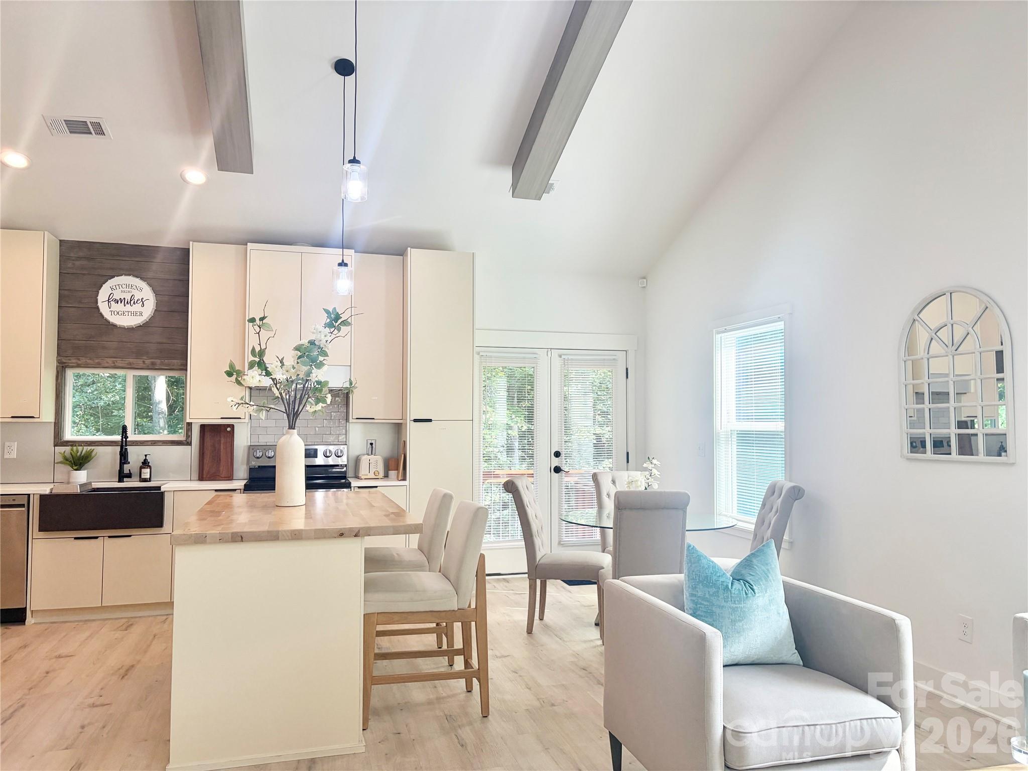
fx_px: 772
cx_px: 514
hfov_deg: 67.3
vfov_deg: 53.1
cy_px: 386
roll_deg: +0.0
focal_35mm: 26
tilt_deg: +2.7
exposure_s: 1/219
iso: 100
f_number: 1.6
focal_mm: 5.96
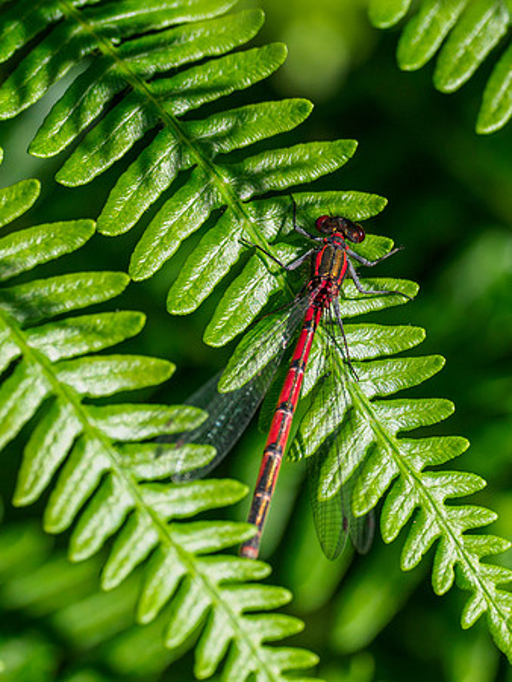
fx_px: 20139
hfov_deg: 1.5
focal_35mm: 1022
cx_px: 327
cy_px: 250
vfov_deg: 1.9
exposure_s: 1/640
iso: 200
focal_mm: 300
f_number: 4.5
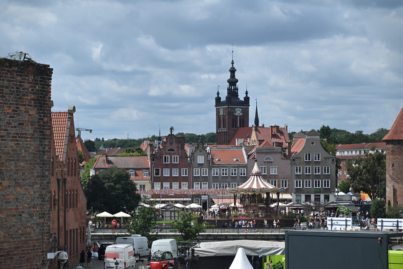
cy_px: 134
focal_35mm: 120
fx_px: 1343
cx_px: 202
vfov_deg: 11.4
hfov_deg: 17.1
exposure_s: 1/640
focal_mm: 120
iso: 100
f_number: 6.3
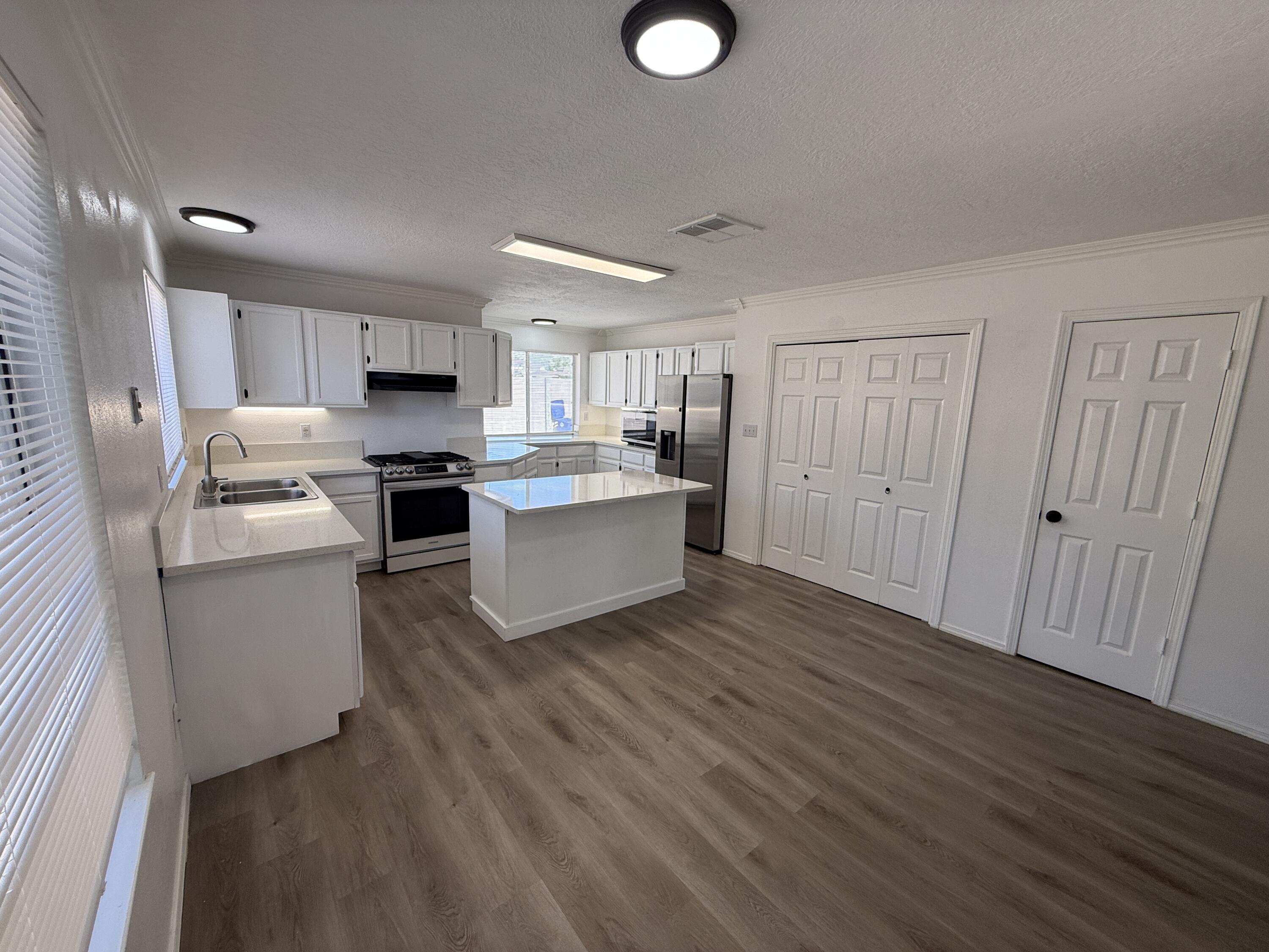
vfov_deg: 85.7
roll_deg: -1.4
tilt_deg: -8.6
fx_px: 513
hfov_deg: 102.1
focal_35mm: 14
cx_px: 634
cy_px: 476
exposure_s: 1/168
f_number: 2.2
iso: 64
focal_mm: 2.22
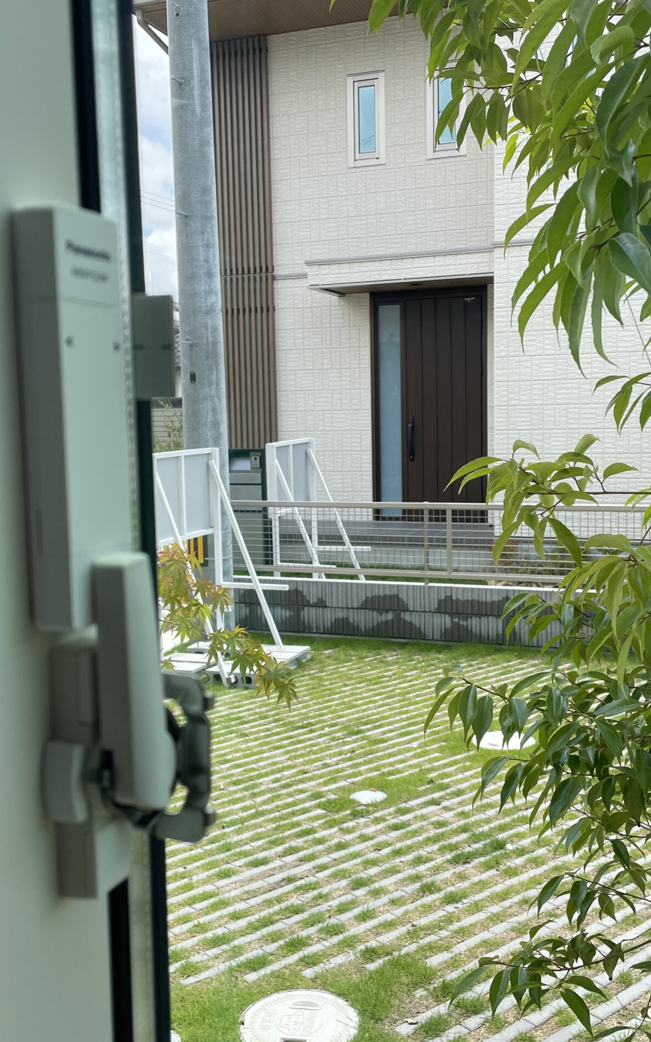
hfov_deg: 34.4
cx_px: 355
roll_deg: +1.8
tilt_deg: -5.3
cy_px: 522
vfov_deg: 52.7
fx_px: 1050
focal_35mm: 37
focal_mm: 4.2
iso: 32
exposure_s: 1/1006
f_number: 1.6
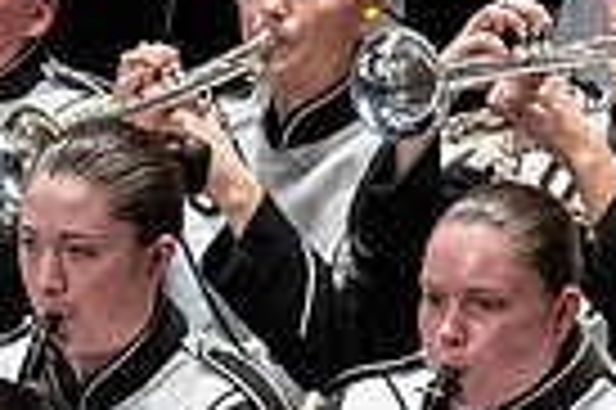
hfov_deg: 1.6
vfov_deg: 1.1
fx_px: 21739
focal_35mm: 1272
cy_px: 658
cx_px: 1052
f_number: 4
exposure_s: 1/500
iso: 4000
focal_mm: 200
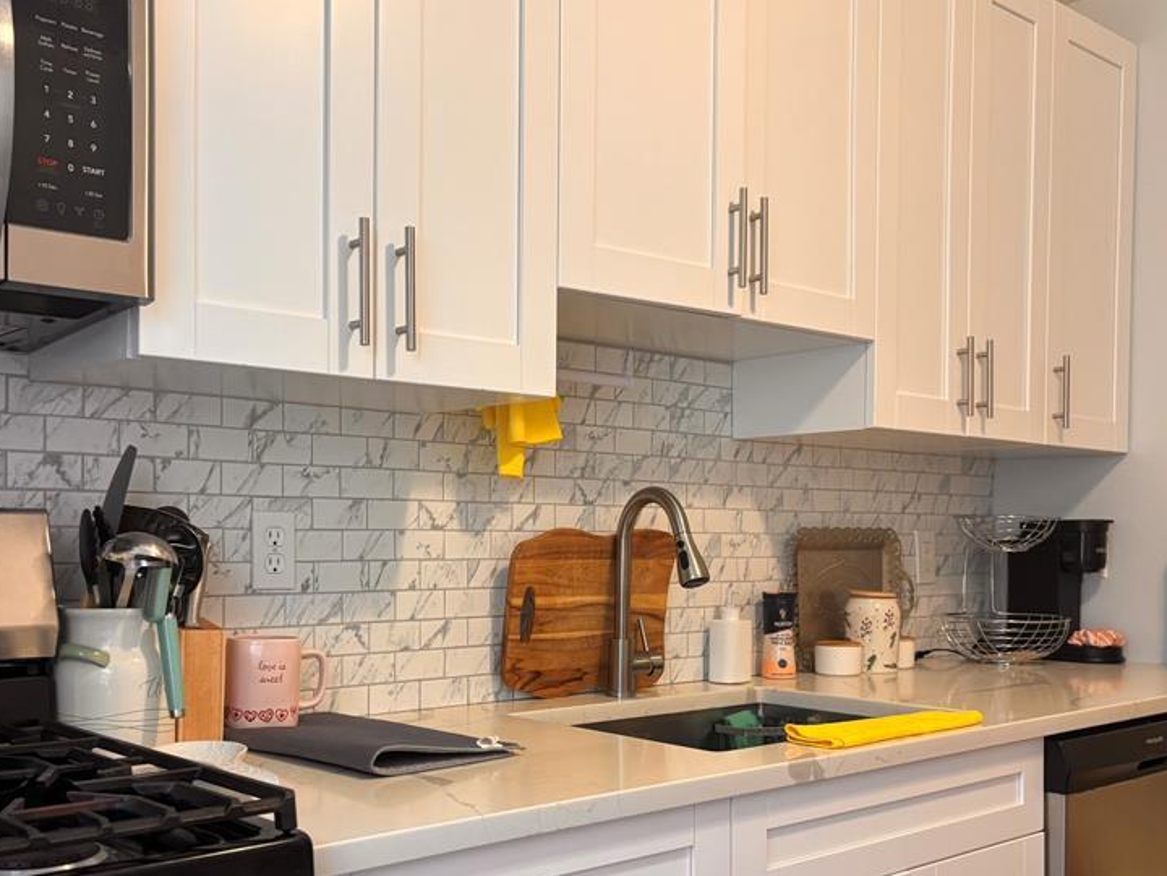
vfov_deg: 38.4
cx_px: 494
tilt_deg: -0.8
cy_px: 542
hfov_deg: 50.0
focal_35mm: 37
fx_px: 1247
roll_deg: -0.3
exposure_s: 1/60
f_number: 1.6
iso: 160
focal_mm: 5.96
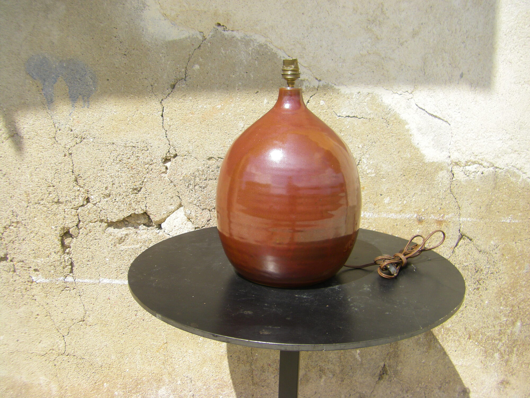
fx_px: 582
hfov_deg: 49.0
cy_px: 199
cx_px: 265
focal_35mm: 38
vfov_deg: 37.7
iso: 64
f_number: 7
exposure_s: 1/160
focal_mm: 6.3
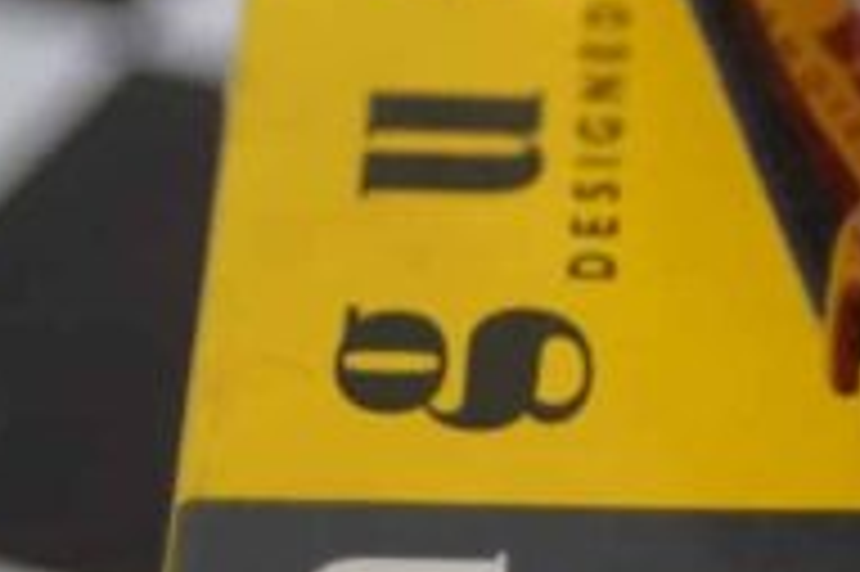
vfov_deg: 4.2
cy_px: -27
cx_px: 1000
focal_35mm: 330
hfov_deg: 6.2
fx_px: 7876
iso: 2000
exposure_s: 1/160
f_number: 5.6
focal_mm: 70
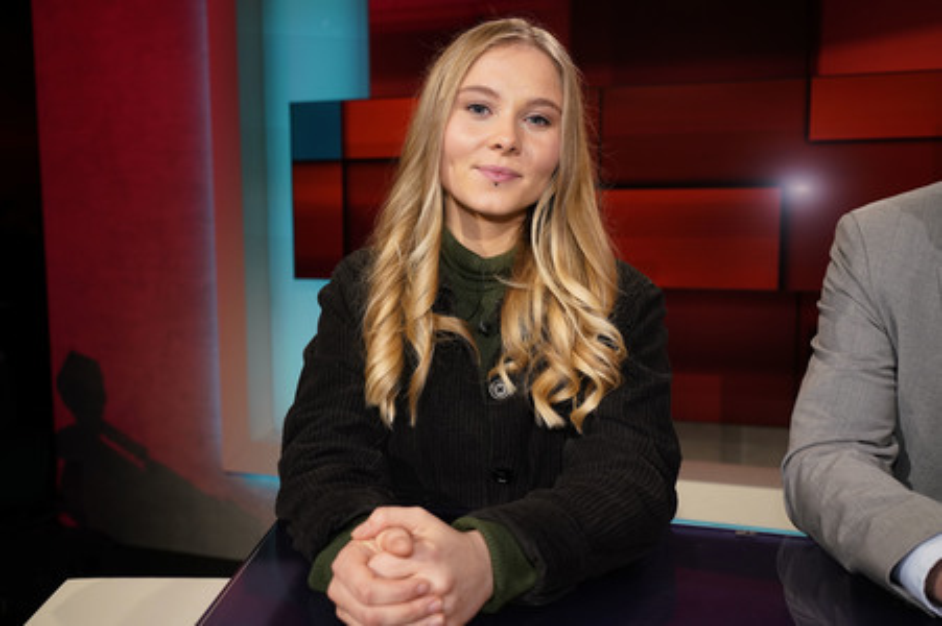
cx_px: 471
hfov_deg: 57.3
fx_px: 863
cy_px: 313
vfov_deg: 39.9
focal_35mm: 33
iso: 1600
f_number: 4.5
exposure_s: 1/160
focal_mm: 33
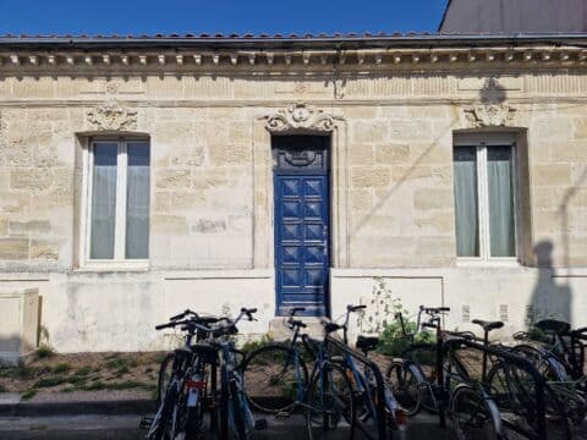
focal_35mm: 23
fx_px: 390
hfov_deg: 73.9
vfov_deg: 58.9
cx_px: 294
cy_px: 220
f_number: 1.8
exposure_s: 1/2464
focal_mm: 6.4
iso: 50
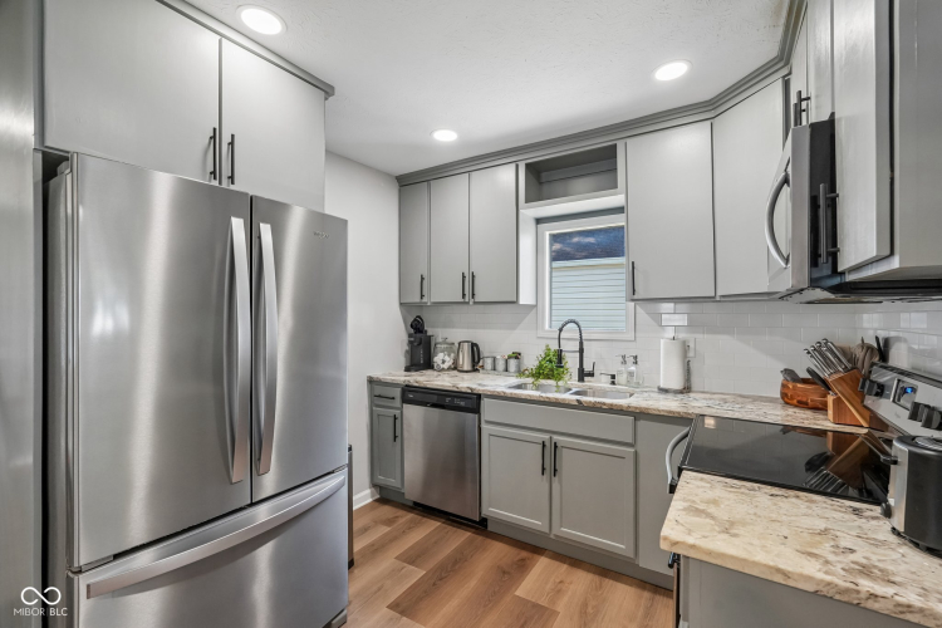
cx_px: 471
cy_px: 314
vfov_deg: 73.7
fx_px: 419
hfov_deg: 96.7
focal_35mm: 16
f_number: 8
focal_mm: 16
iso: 1000
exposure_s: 1/30
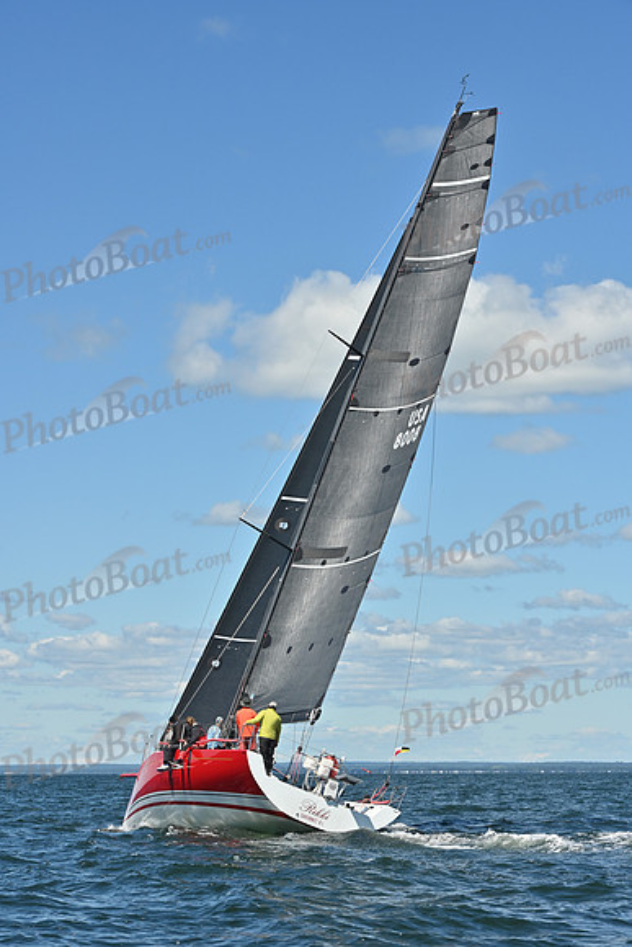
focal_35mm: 98
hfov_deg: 14.0
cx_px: 316
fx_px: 2579
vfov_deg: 20.8
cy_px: 474
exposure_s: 1/1250
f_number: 9
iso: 320
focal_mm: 98
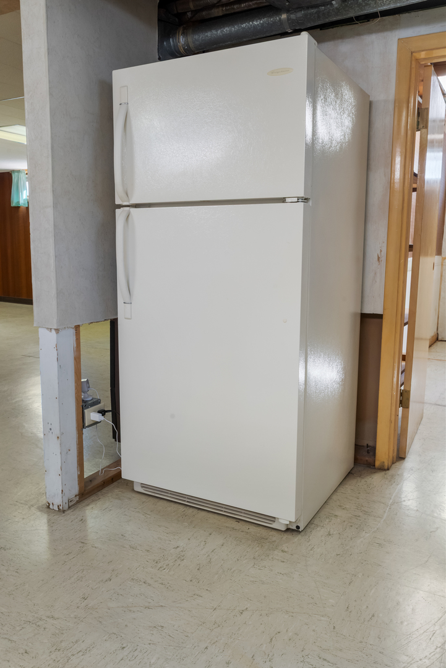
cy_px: 334
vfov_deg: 60.3
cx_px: 223
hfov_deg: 42.4
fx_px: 575
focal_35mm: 31
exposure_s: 1/15
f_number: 9
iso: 2000
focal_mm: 31
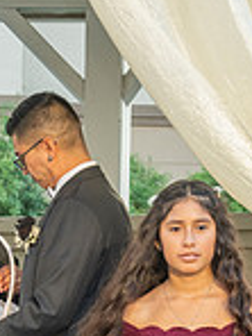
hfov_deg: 7.4
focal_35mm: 196
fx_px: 1902
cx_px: -132
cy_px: 500
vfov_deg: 9.8
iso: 500
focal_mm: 44
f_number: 6.3
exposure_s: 1/200
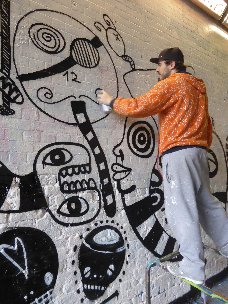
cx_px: 114
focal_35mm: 25
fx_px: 220
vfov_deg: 69.4
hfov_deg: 54.9
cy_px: 152
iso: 400
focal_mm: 4.3
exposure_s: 1/10
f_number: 3.3
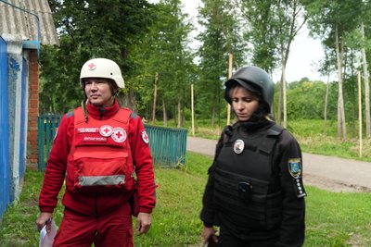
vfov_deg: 37.9
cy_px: 124
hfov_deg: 54.4
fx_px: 361
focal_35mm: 35
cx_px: 186
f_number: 4.5
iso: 1250
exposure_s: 1/50
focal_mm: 35
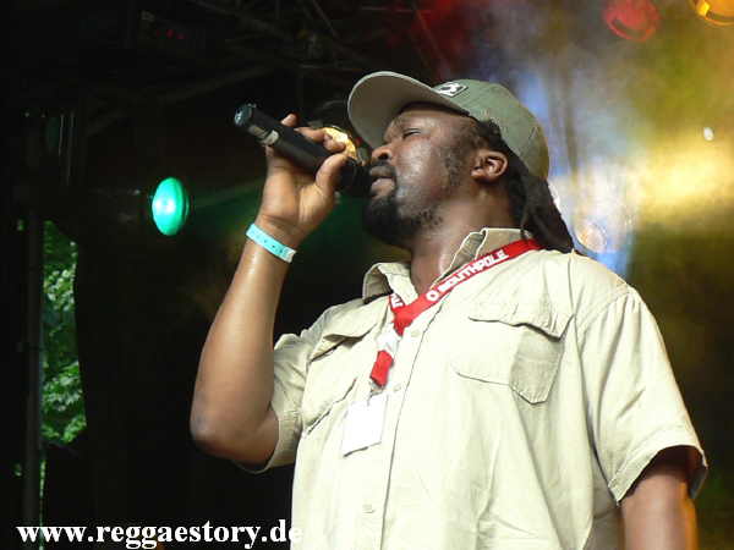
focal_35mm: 81
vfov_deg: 18.2
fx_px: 1718
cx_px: 367
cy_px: 275
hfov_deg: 24.1
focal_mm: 14
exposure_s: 1/100
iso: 64
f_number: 3.2
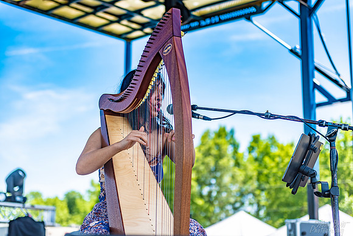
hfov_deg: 28.8
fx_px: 687
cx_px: 176
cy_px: 118
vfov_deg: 19.5
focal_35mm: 70
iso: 100
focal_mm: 70
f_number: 2.8
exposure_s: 1/640
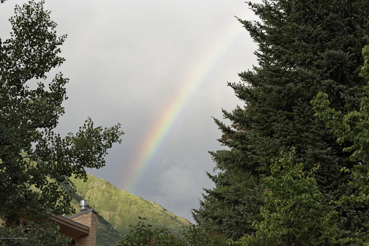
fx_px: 769
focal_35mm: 75
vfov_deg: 18.2
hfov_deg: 27.0
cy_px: 123
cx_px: 184
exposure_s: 1/3200
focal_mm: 75
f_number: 7.1
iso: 2500
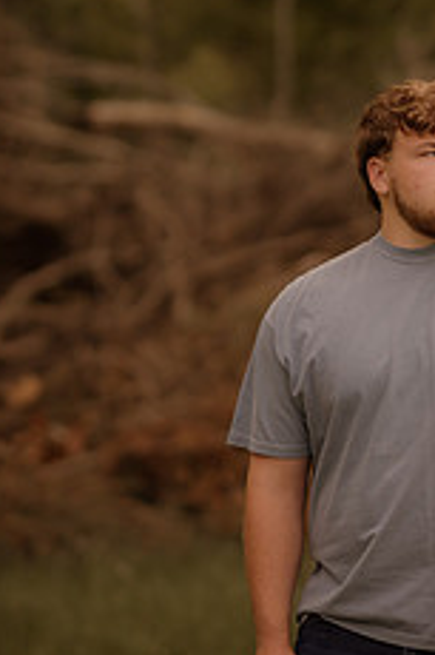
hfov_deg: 5.5
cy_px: 148
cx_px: 341
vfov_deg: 8.3
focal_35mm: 249
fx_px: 4520
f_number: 1.6
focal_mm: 85
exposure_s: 1/320
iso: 125
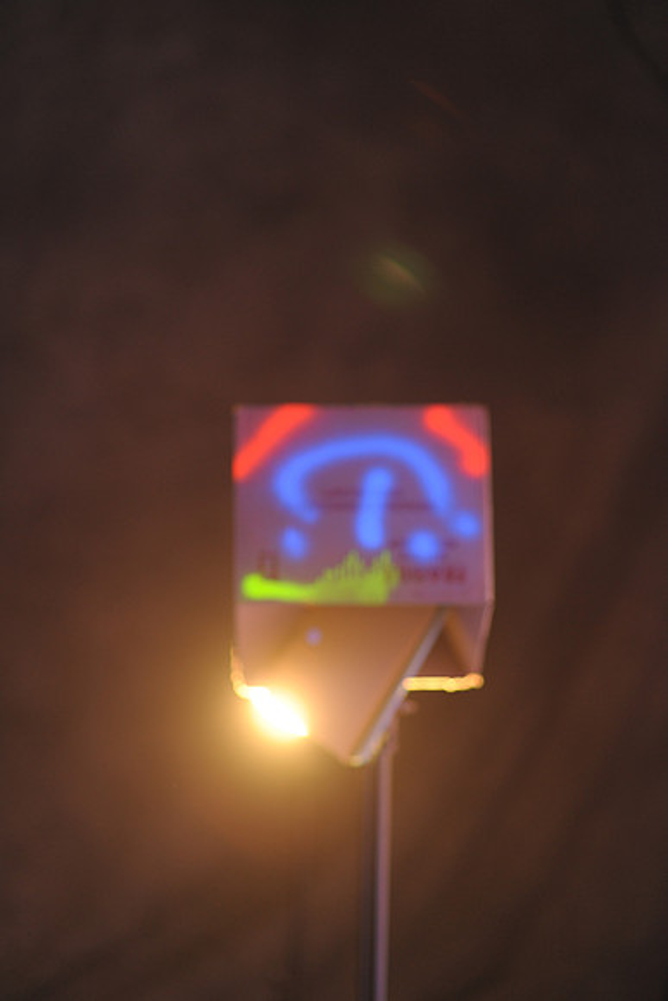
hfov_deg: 16.1
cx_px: 334
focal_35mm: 85
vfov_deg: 23.9
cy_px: 500
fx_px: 2364
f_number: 2
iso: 800
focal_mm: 85
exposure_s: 1/45
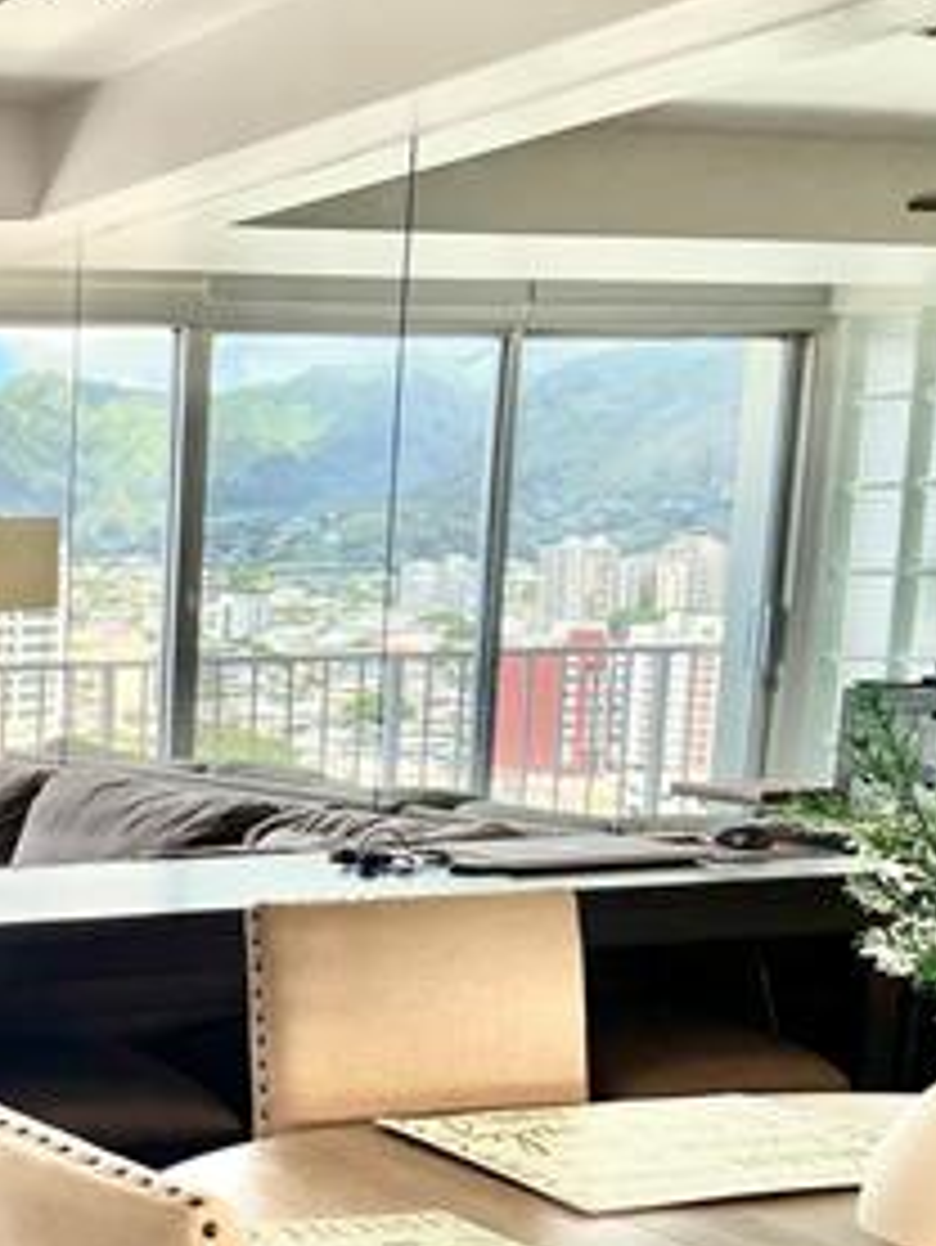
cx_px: -446
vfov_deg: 31.4
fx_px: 2161
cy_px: 981
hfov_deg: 20.9
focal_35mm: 60
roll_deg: +1.0
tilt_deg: -10.4
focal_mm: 5.7
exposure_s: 1/497
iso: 50
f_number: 1.5
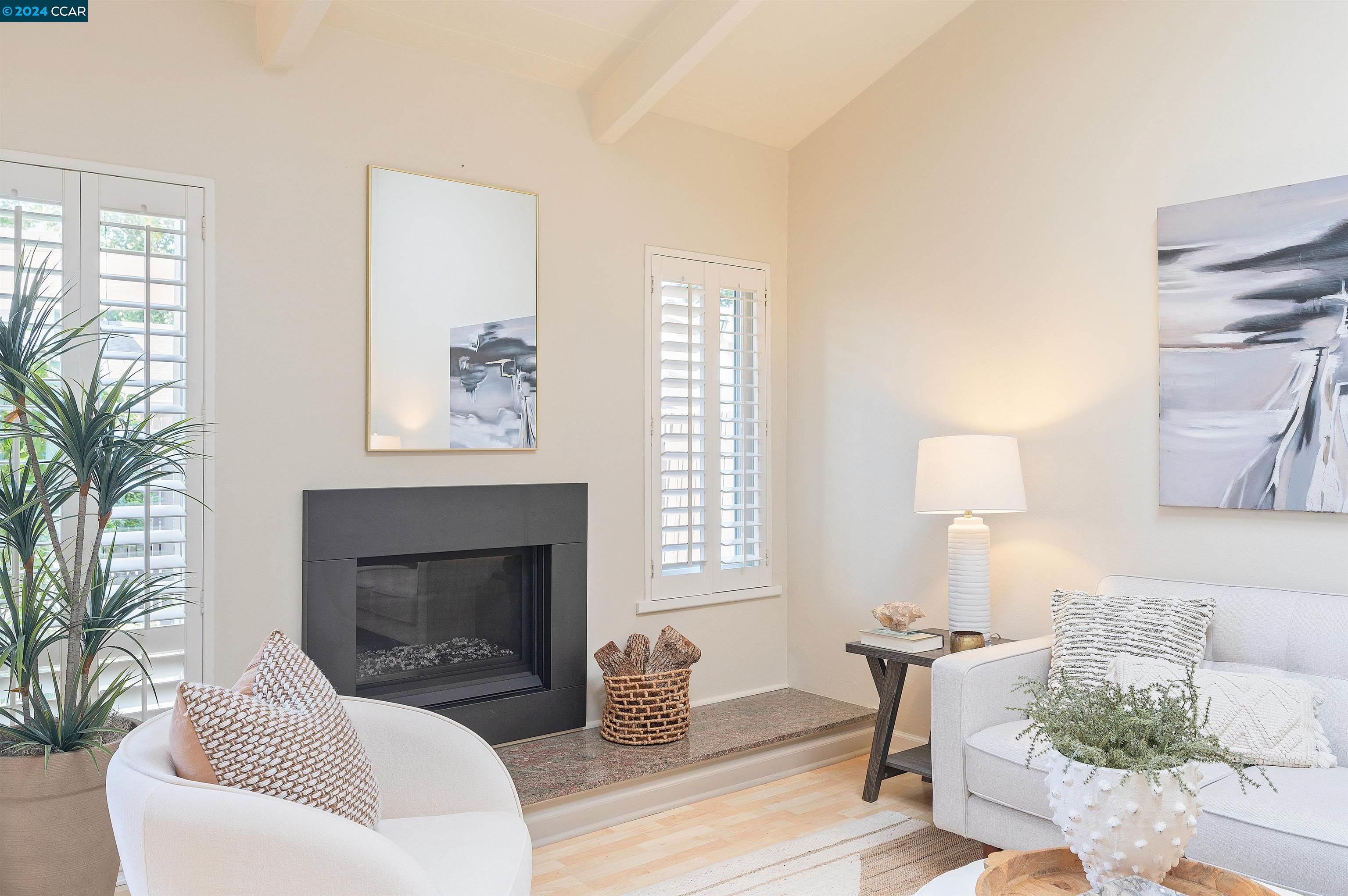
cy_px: 448
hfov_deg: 69.4
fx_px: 973
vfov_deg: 49.5
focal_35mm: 26
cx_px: 674
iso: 100
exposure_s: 1/3
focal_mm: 26
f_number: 8
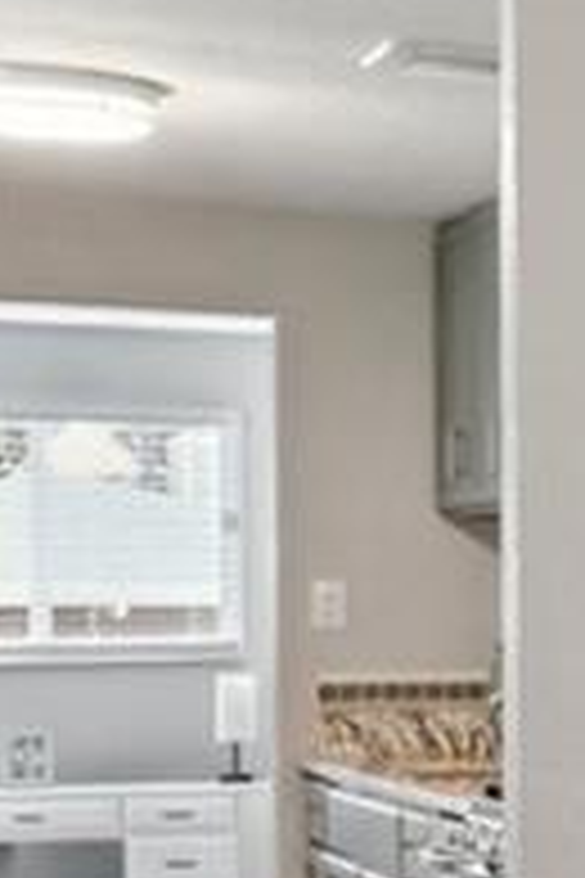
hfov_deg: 9.3
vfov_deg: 17.8
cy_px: 531
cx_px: 1786
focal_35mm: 115
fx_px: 2803
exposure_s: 1/3.33
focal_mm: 14
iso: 400
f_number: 11
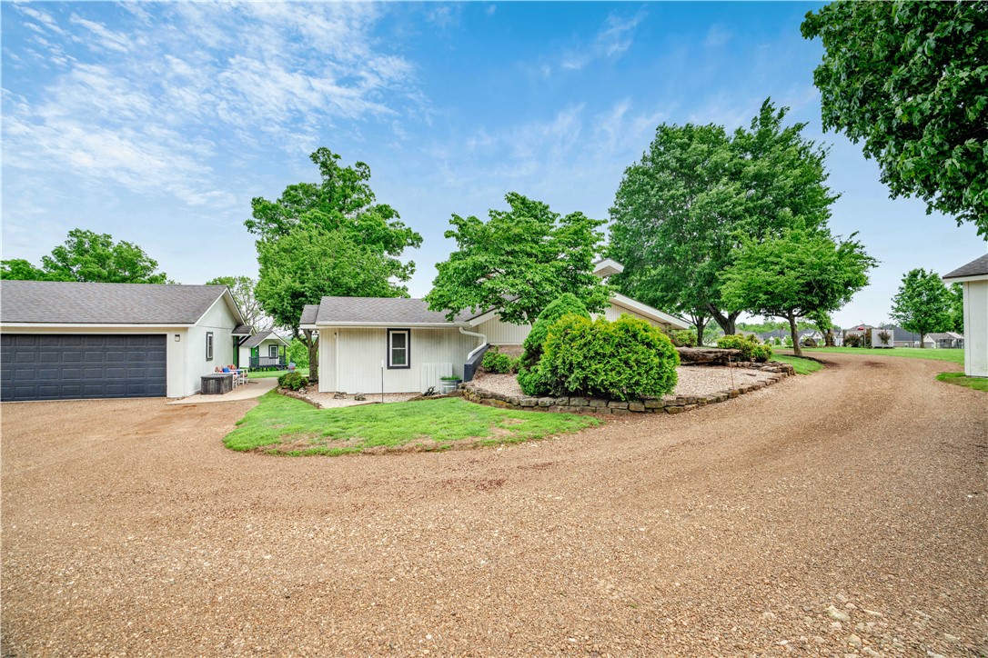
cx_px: 494
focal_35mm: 16
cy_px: 329
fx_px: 439
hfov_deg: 96.7
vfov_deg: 73.7
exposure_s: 1/500
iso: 200
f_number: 6.3
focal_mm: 16
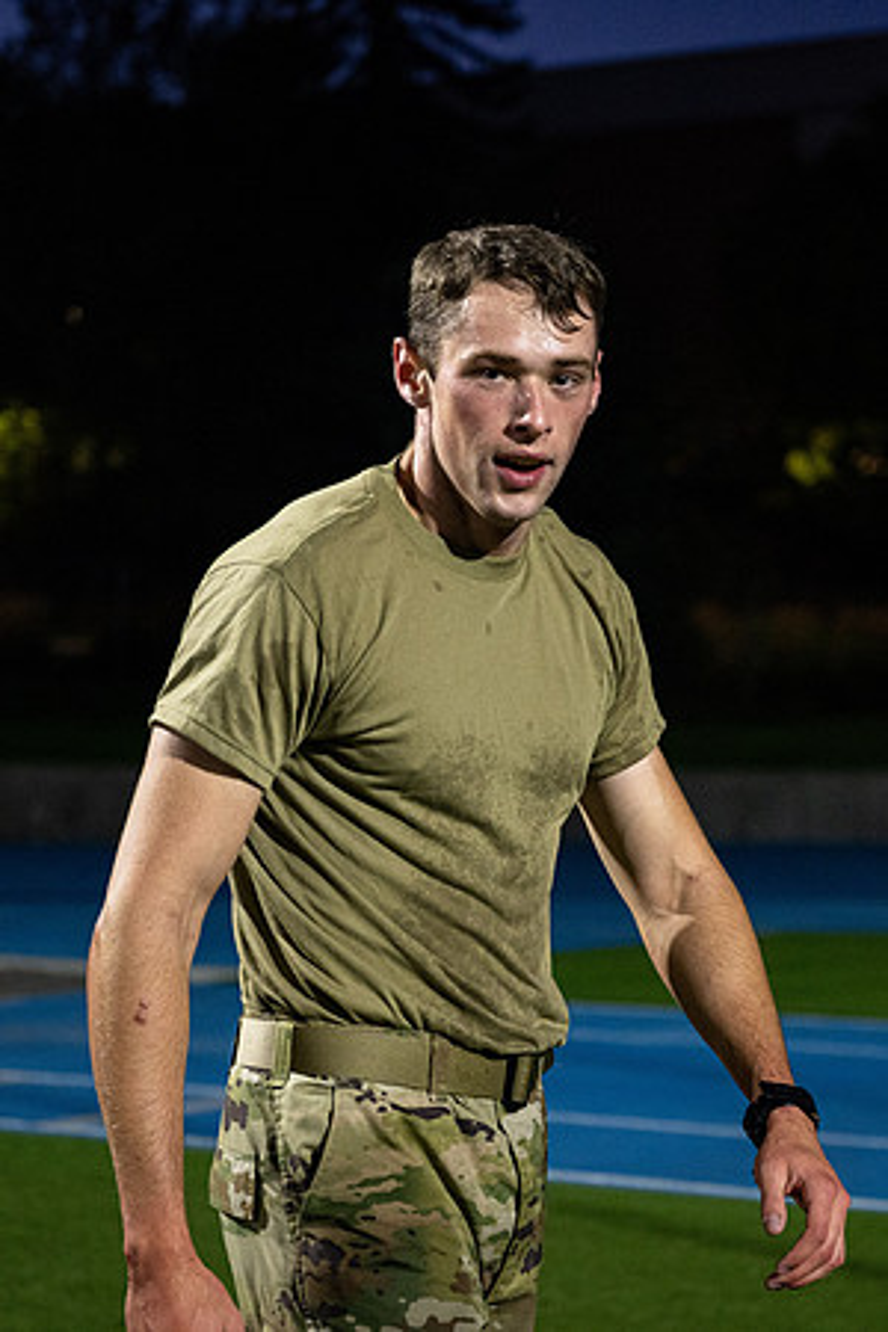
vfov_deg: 23.1
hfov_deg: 15.5
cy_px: 646
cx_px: 493
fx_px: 3258
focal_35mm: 88
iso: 1600
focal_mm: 57
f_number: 2.8
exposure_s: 1/320
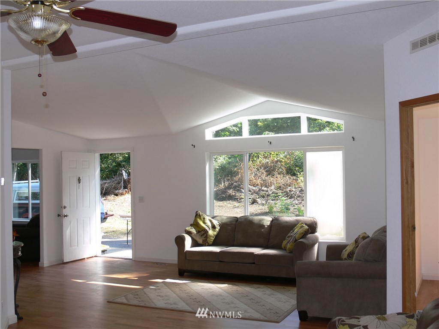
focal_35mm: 39
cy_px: 164
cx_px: 220
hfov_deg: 47.9
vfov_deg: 36.8
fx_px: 495
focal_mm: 8.2
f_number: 3.6
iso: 80
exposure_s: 1/60
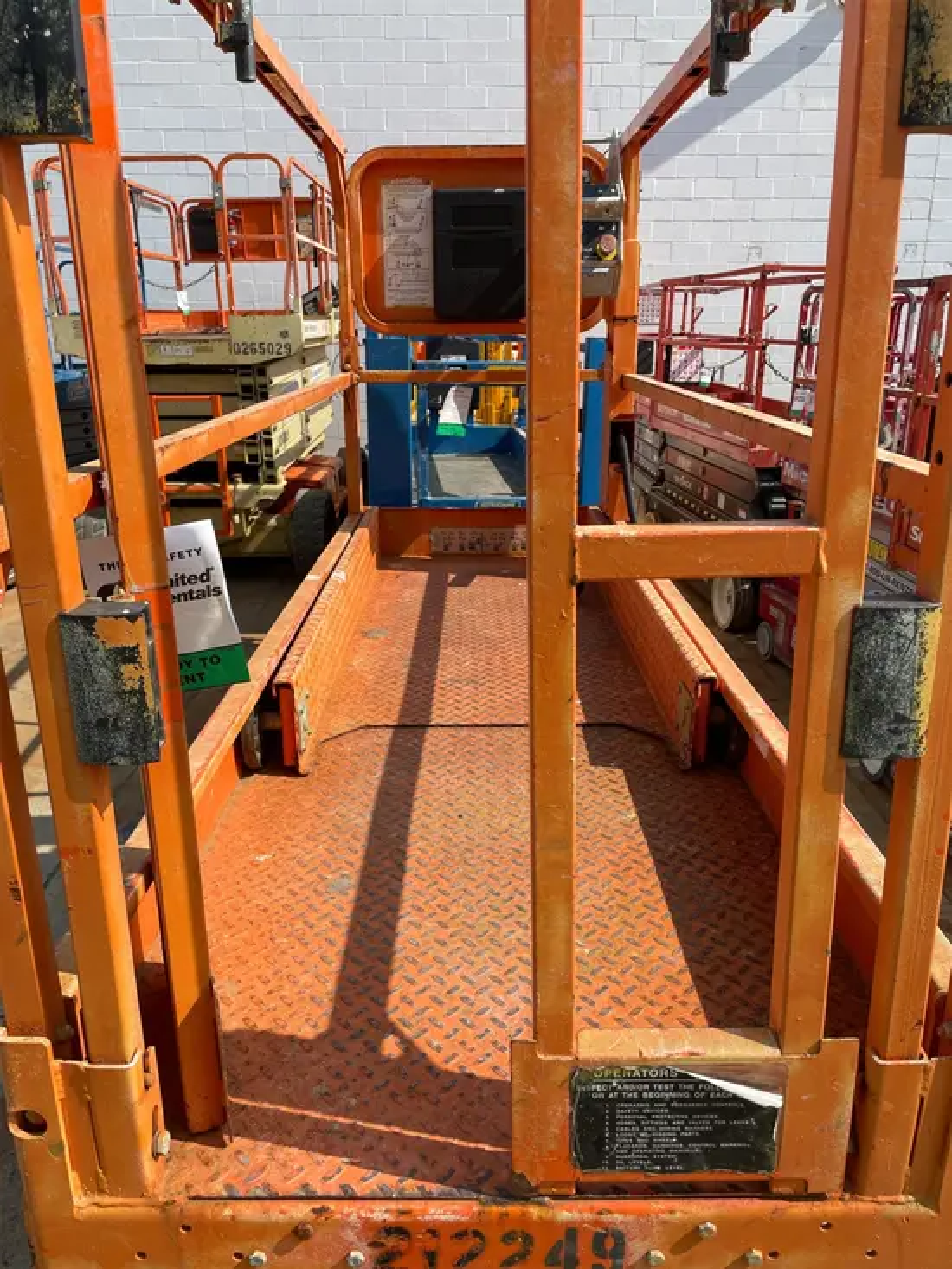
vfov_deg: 67.3
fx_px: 953
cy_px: 634
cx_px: 476
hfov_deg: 53.1
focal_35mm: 26
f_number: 1.6
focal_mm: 4.2
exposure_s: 1/2959
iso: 32
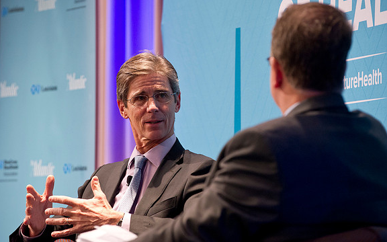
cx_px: 193
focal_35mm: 205
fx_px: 2162
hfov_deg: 10.2
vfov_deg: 6.4
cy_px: 129
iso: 2500
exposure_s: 1/100
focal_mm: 200
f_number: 4
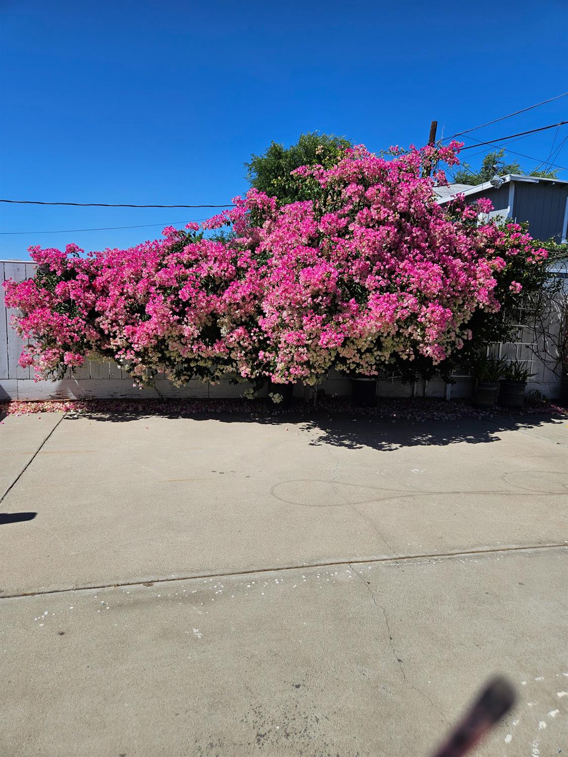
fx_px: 503
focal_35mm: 23
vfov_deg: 73.9
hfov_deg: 58.9
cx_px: 284
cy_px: 378
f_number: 1.8
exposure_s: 1/2483
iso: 25
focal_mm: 5.4
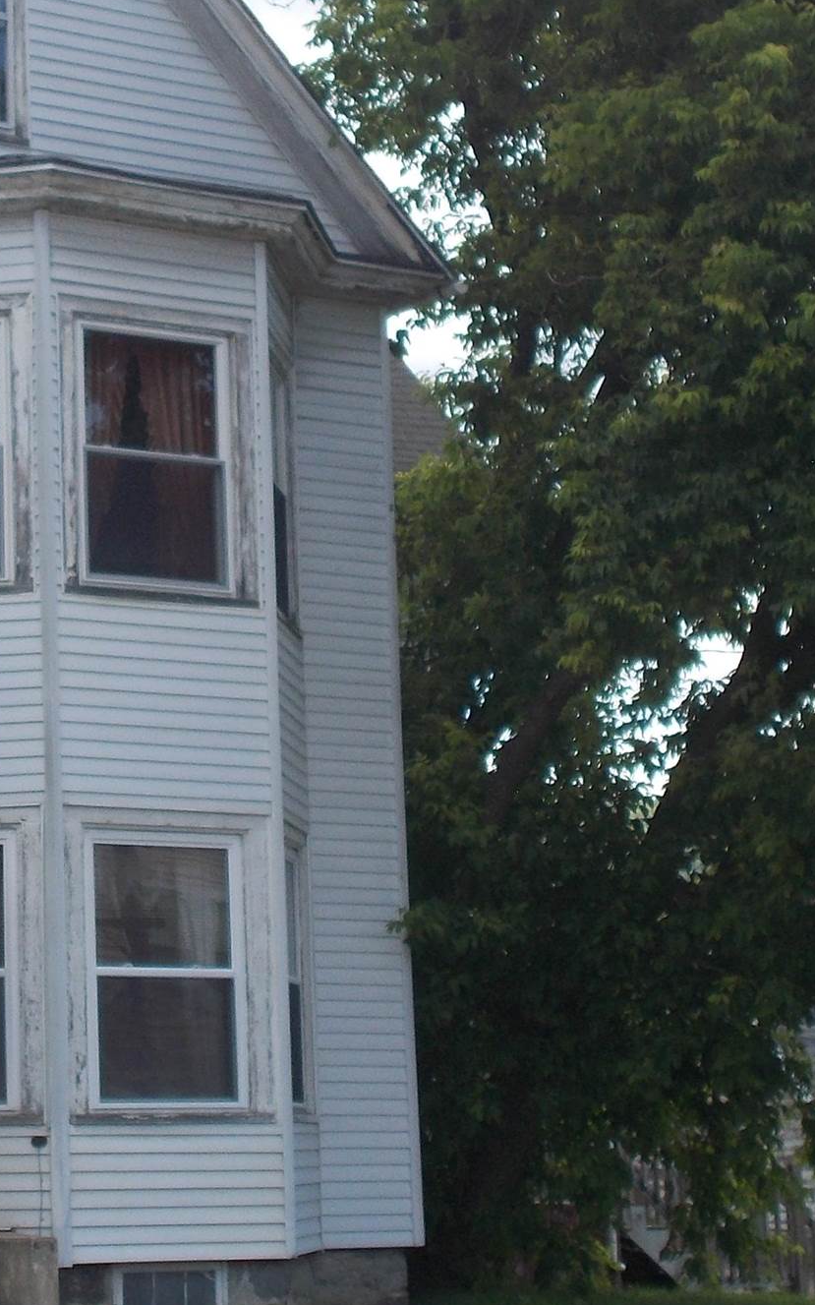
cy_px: 469
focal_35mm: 108
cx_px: 64
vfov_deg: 19.2
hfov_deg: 12.0
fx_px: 3839
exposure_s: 1/320
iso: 80
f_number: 4.2
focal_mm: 7.9
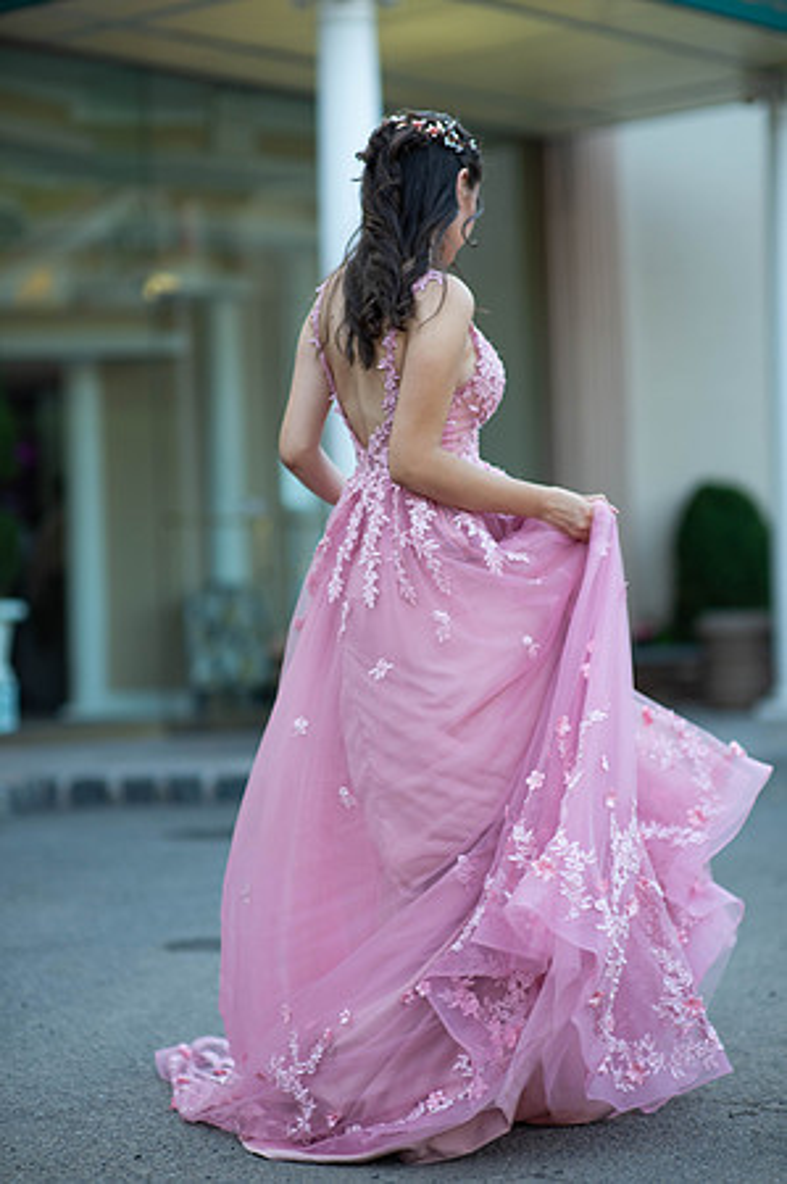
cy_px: 592
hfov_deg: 16.0
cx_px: 394
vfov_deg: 23.9
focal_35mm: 85
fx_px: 2794
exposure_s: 1/640
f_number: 2
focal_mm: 85
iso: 250
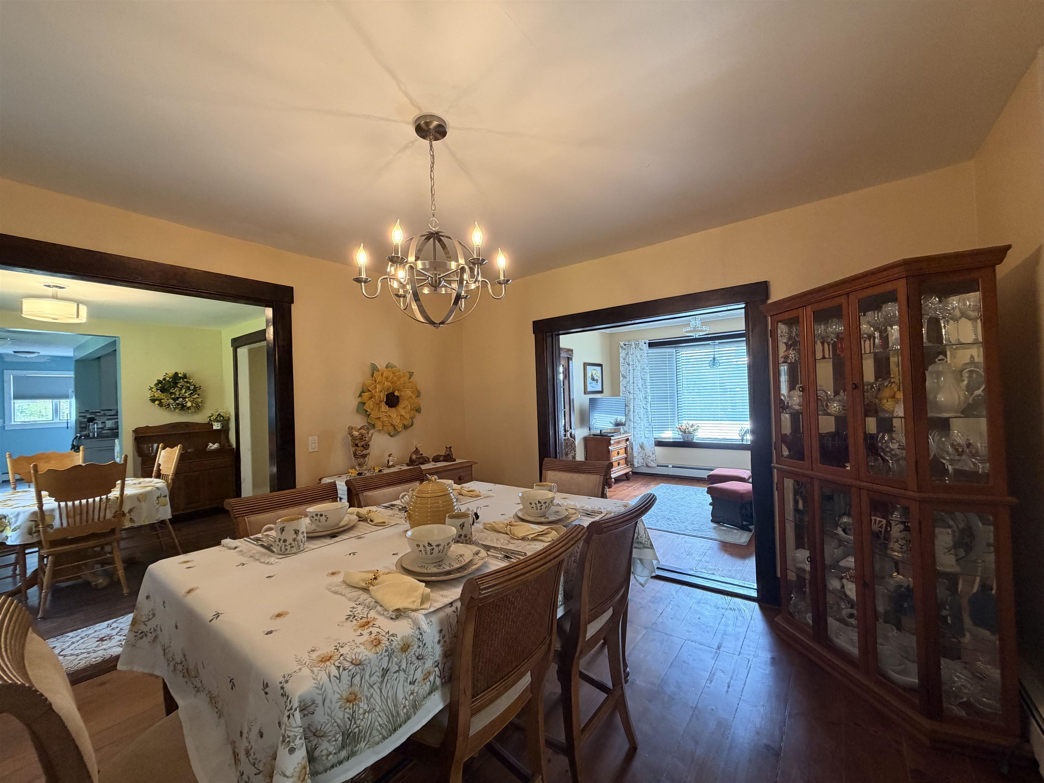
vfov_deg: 85.7
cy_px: 392
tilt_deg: +0.2
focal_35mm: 14
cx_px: 522
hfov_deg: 102.1
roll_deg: +1.8
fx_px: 422
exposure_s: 1/60
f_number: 2.2
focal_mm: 2.22
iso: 250
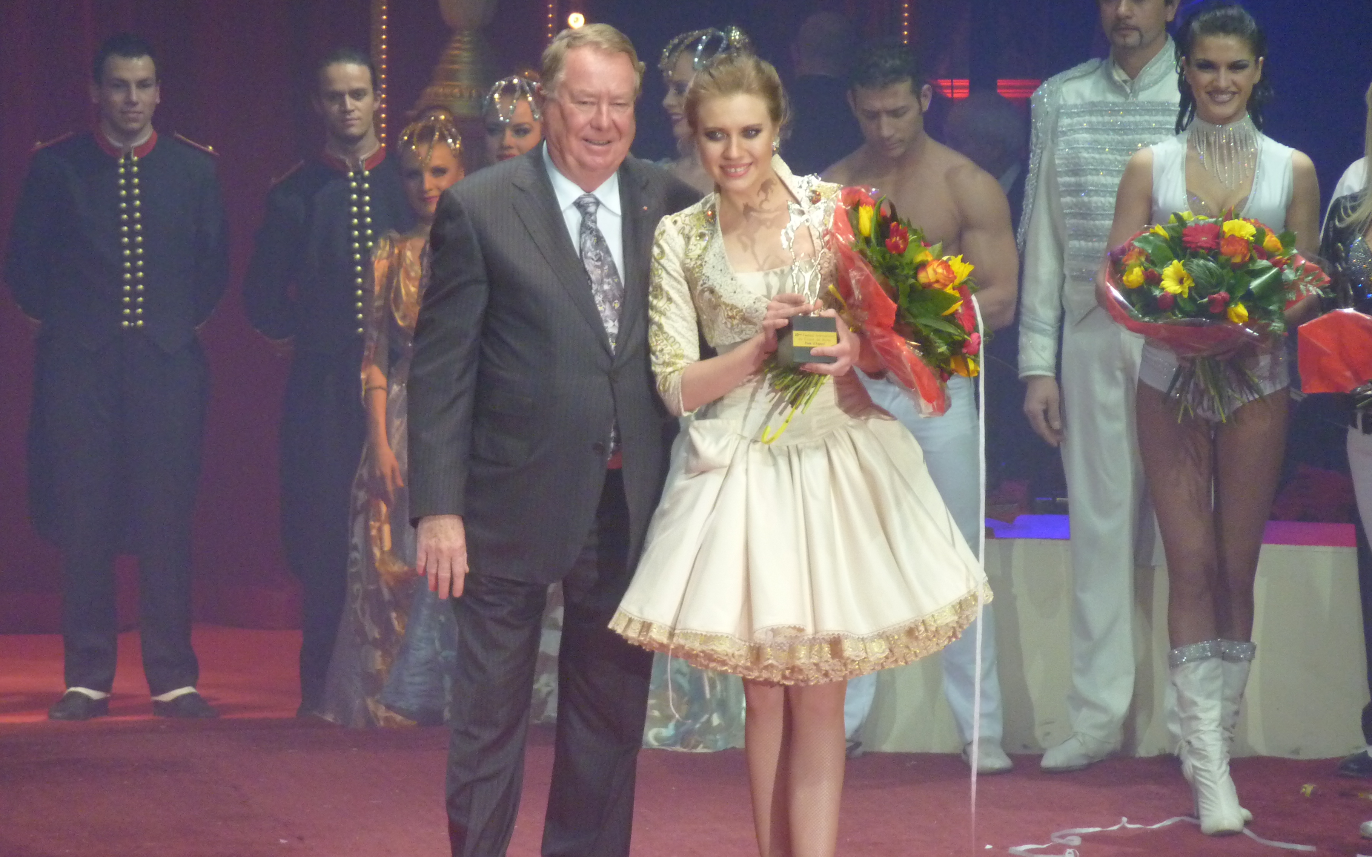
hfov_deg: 6.6
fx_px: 11928
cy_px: 496
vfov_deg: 4.1
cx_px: 688
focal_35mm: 319
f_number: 4.9
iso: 400
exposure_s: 1/125
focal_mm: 49.2
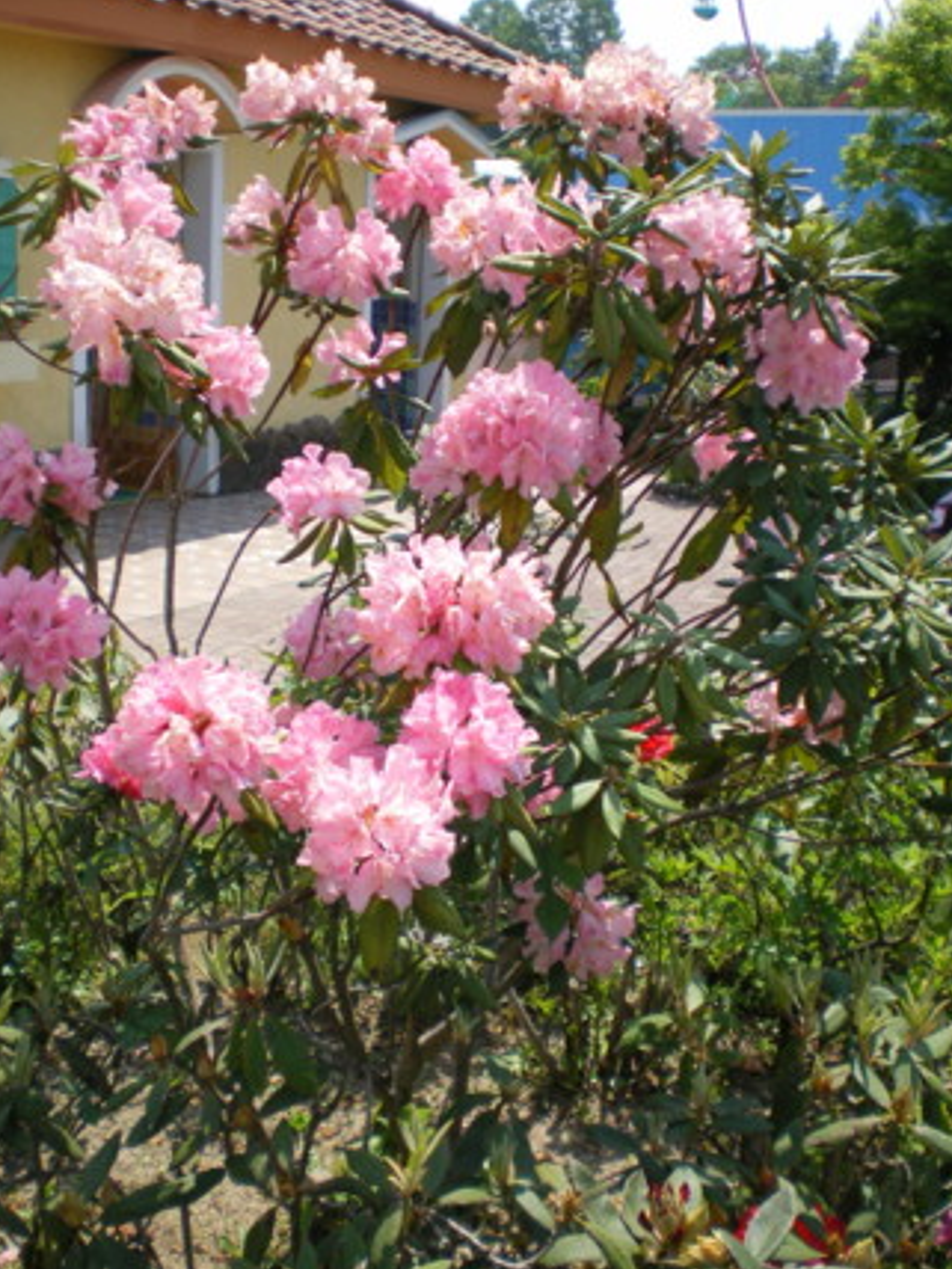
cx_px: 486
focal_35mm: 40
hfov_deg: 36.0
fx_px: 1467
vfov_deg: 46.8
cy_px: 608
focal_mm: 6.3
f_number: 3.1
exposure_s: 1/400
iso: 64
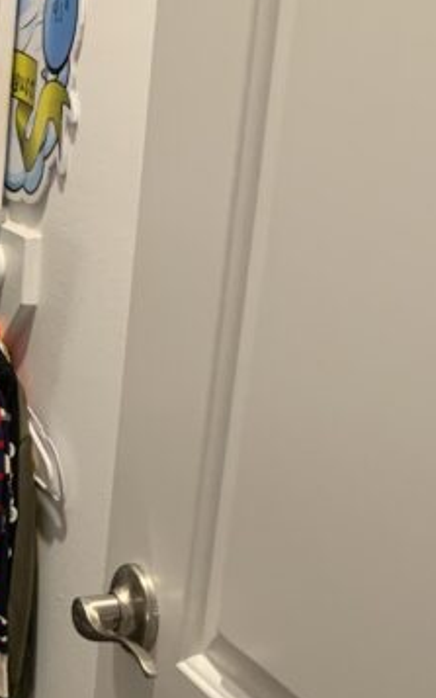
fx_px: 1503
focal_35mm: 79
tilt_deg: -25.2
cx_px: -90
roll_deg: -1.6
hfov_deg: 15.9
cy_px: 657
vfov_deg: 25.2
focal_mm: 4.25
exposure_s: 1/40
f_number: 1.8
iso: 320
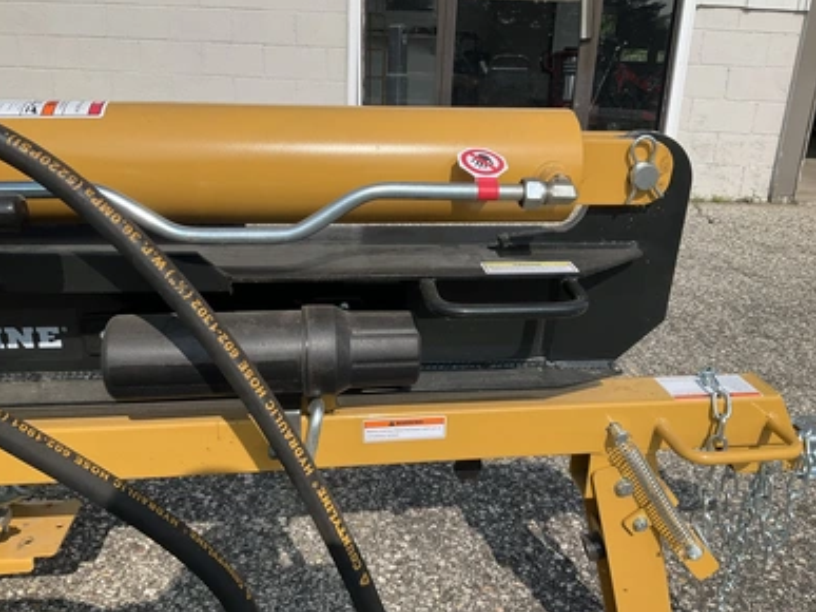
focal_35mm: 30
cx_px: 411
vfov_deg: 46.8
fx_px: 707
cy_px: 312
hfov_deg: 60.0
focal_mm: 3
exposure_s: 1/2320
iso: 25
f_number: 1.8
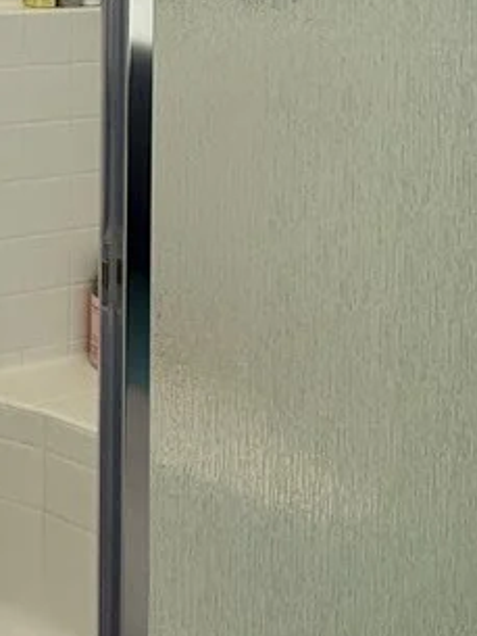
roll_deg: +0.2
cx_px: -200
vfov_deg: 35.1
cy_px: -50
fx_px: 863
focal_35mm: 47
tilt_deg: -1.0
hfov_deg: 25.1
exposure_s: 1/120
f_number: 2.2
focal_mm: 2.22
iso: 250
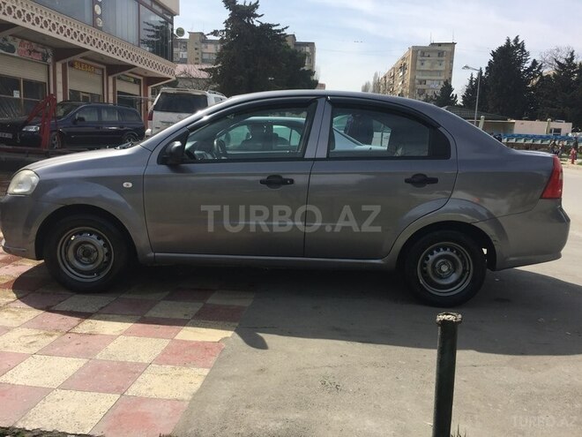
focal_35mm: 29
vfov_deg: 48.2
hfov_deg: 61.7
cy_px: 218
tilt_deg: -10.6
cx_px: 291
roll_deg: -2.9
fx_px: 488
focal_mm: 4.15
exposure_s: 1/1883
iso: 32
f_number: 2.2
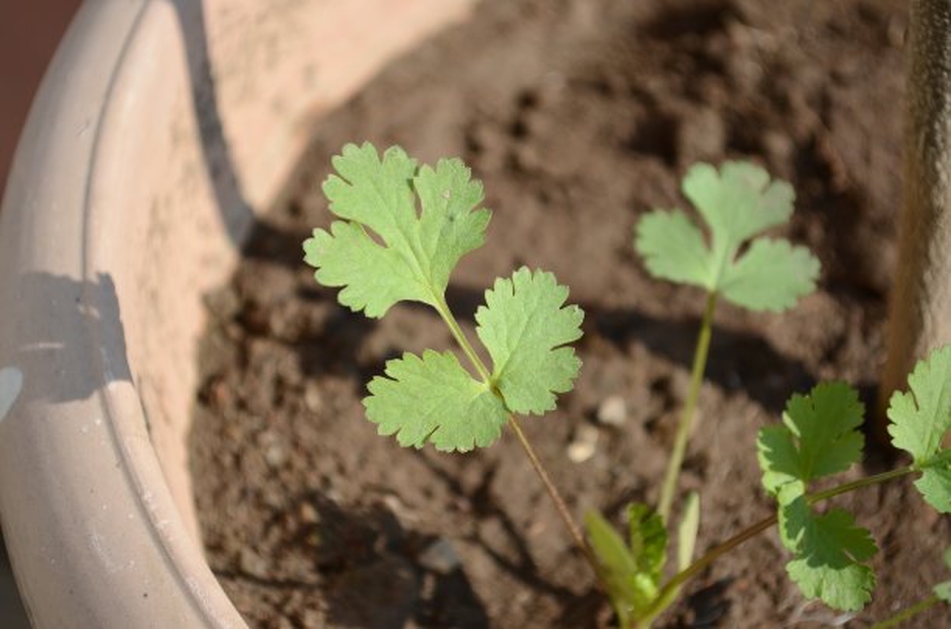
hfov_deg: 24.7
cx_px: 476
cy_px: 314
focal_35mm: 82
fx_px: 2174
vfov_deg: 16.5
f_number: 5.6
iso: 100
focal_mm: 55
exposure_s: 1/250
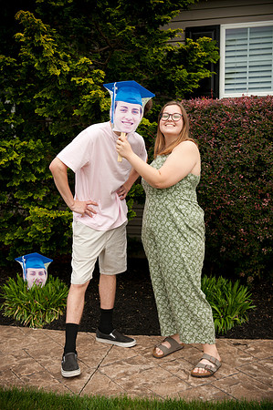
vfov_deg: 41.2
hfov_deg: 28.0
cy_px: 205
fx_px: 547
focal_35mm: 48
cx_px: 136
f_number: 5.6
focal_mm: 48
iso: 500
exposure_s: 1/640
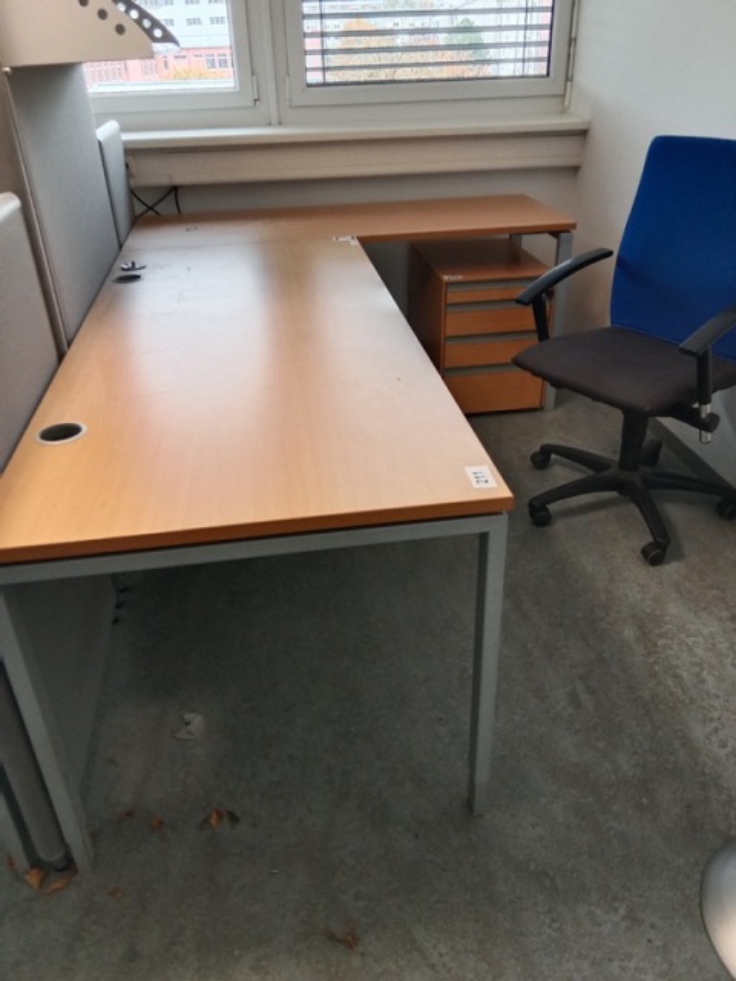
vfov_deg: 65.3
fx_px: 765
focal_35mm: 27
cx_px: 368
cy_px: 490
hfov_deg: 51.4
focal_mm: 3.65
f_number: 2.2
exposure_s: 1/33.3
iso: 362
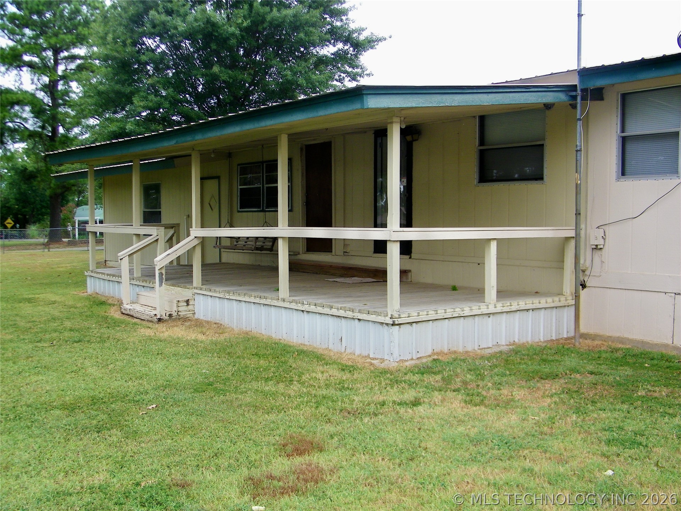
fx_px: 748
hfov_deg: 49.0
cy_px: 256
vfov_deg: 37.7
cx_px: 340
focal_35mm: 38
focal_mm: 6.7
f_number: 3.7
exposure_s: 1/200
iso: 80
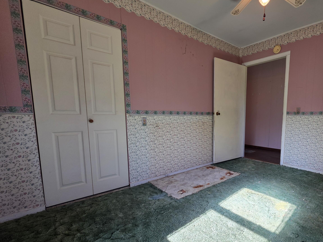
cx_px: 211
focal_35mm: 17
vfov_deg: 74.4
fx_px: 159
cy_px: 137
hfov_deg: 88.3
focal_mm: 2.2
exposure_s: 1/120
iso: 64
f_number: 1.9
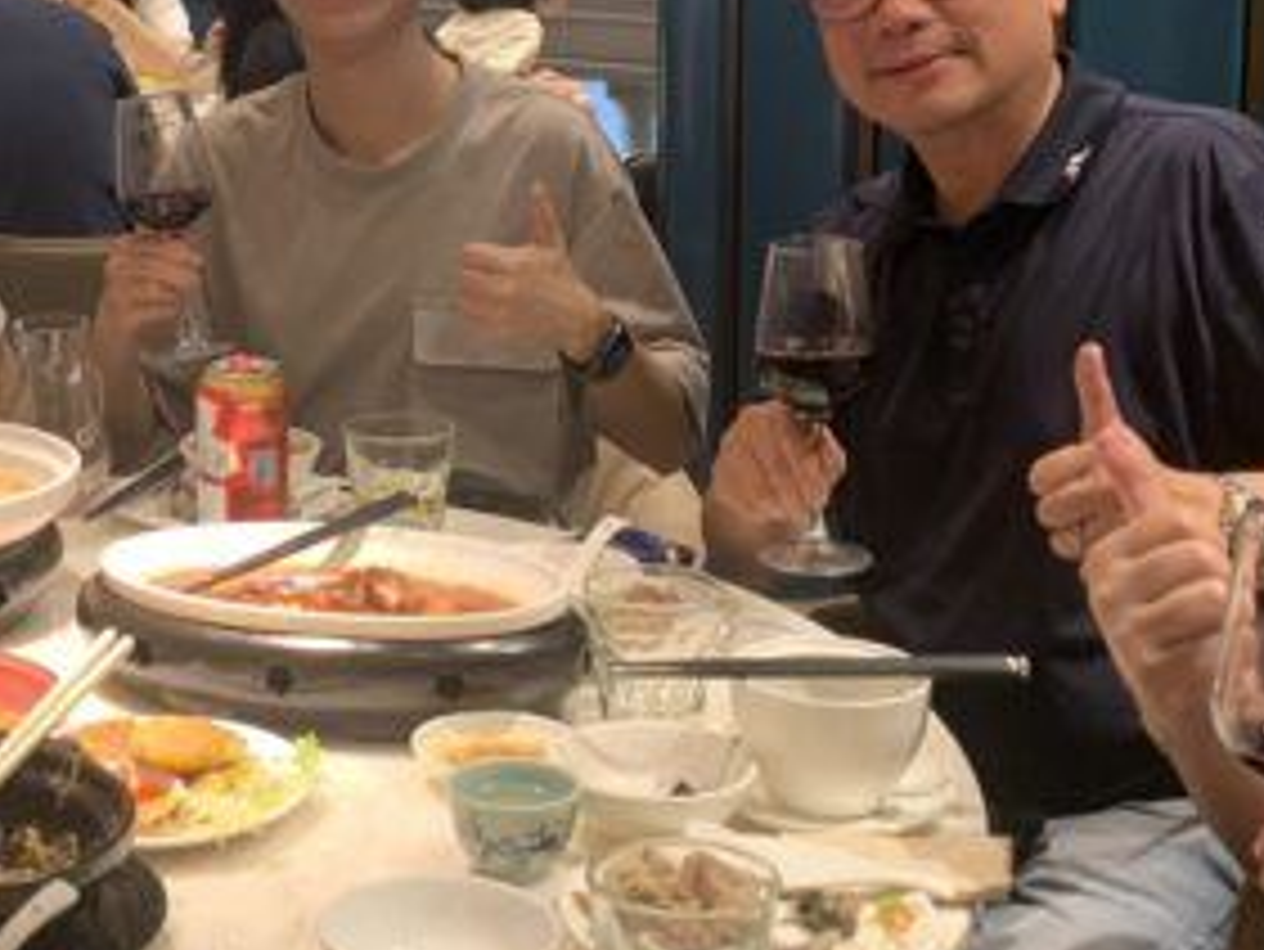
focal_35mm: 71
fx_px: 2594
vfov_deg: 20.6
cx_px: 283
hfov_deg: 26.9
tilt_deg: -10.2
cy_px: 243
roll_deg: +1.3
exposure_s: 1/48
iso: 160
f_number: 1.8
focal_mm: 4.25
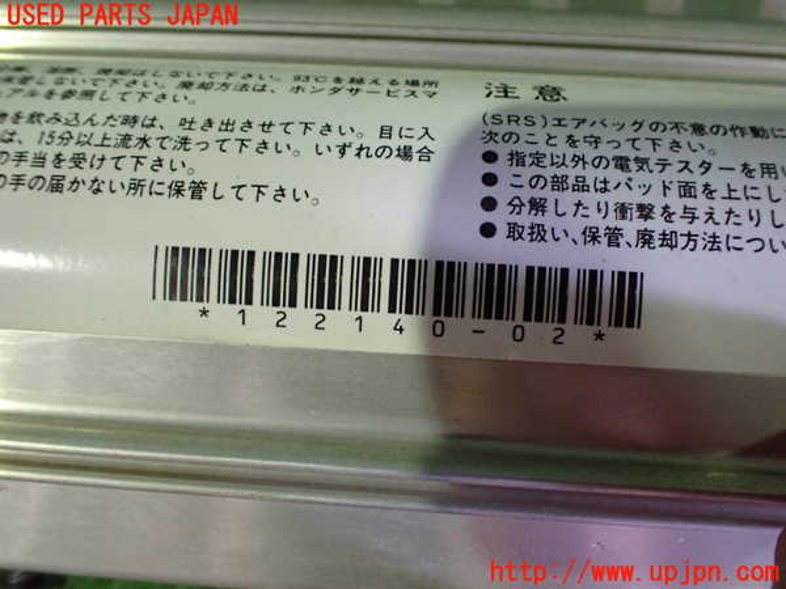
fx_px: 681
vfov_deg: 46.8
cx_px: 393
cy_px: 294
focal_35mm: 30
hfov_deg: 60.0
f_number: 2.3
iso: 800
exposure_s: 1/50
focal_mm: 5.4
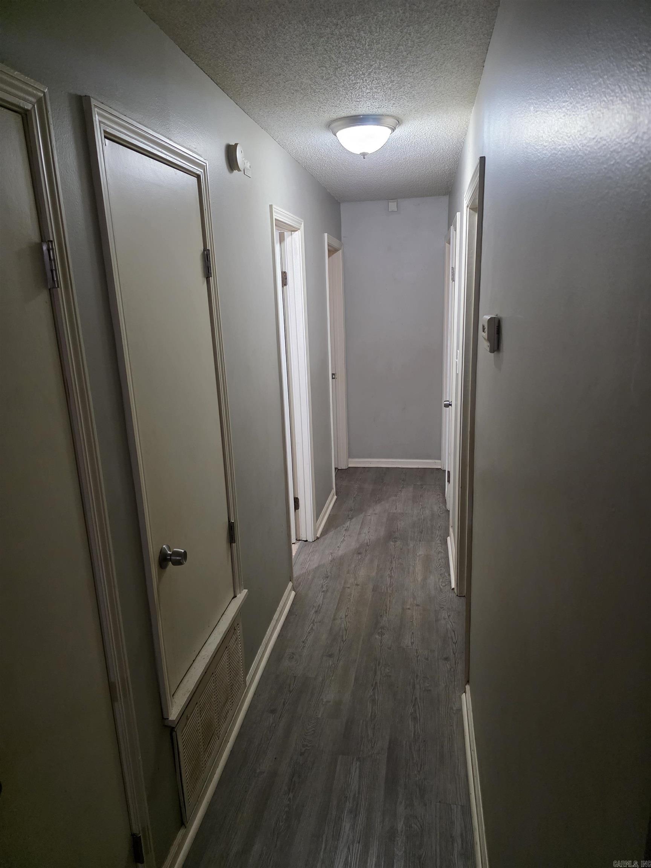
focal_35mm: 23
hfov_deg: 58.9
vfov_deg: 73.9
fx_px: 577
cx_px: 326
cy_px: 434
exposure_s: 1/120
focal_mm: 6.3
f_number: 1.7
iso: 800
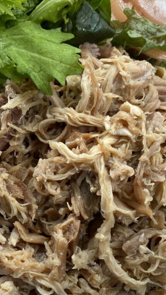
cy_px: 153
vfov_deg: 45.5
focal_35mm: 45
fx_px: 352
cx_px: 34
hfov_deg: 26.1
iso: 32
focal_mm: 4.25
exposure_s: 1/210
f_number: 1.8
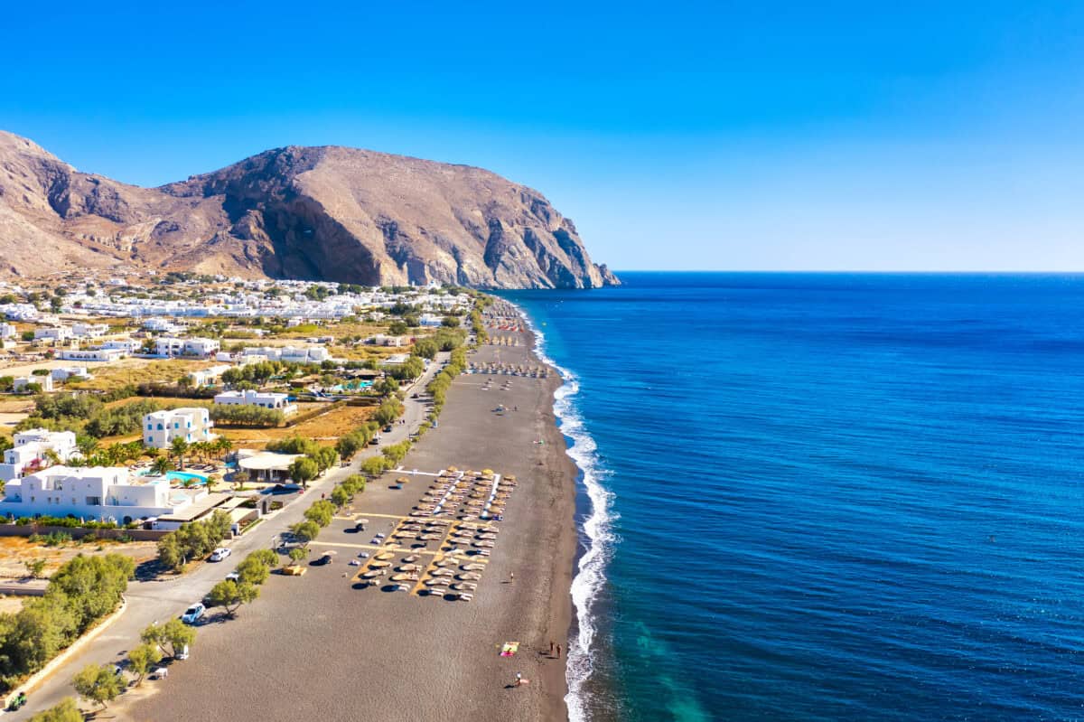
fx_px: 843
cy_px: 361
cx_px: 542
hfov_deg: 65.5
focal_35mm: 28
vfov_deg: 46.4
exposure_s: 1/640
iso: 100
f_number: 3.2
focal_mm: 10.3
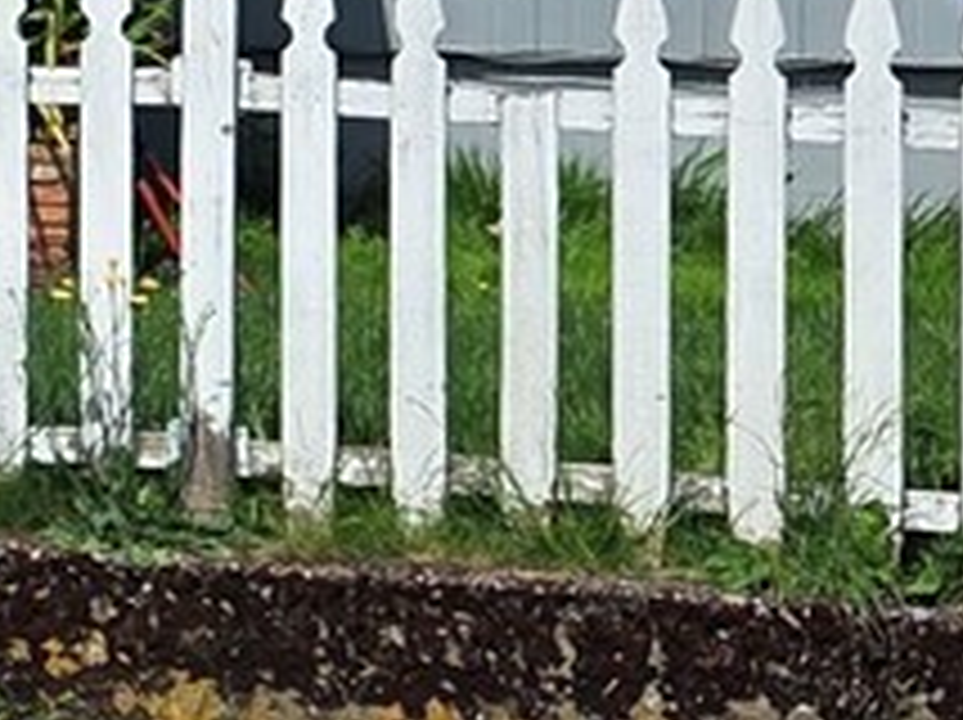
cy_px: -320
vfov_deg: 8.4
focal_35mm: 172
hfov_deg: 10.7
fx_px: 4780
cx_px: -878
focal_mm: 5.4
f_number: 1.8
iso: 80
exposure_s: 1/7891
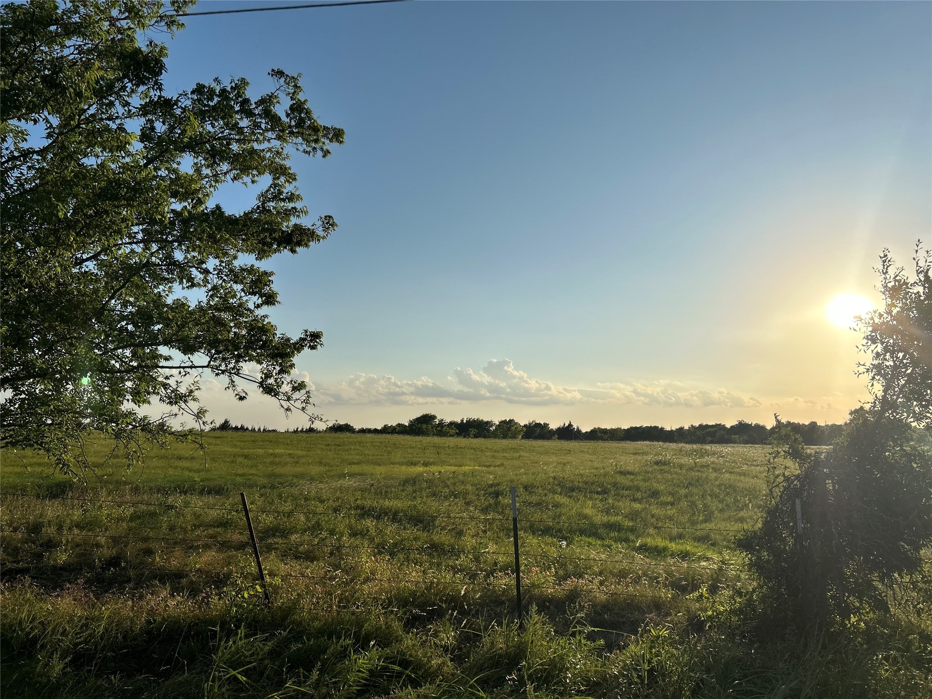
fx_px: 700
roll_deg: -0.2
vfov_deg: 53.1
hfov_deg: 67.3
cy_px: 350
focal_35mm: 26
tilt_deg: +7.5
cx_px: 466
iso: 50
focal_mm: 5.7
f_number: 1.5
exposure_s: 1/10309
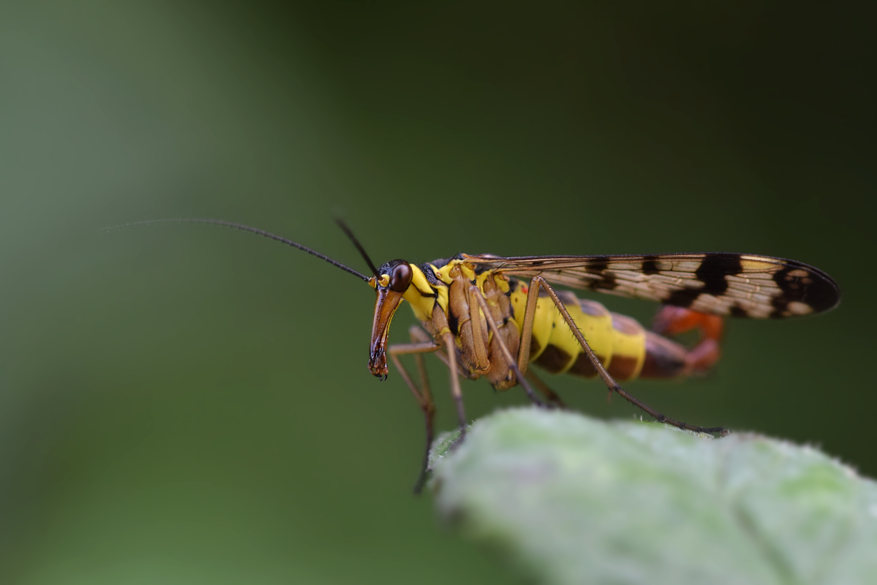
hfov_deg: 13.0
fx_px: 3837
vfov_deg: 8.7
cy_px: 292
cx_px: 438
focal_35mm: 158
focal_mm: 105
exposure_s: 1/160
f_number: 10
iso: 400
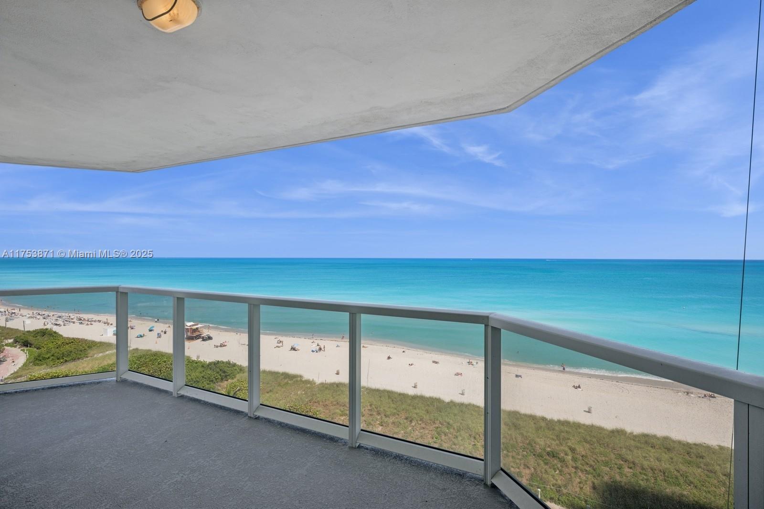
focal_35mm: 14
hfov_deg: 102.3
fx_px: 308
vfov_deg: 79.2
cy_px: 254
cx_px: 382
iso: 200
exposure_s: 1/320
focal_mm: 14.5
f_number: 10
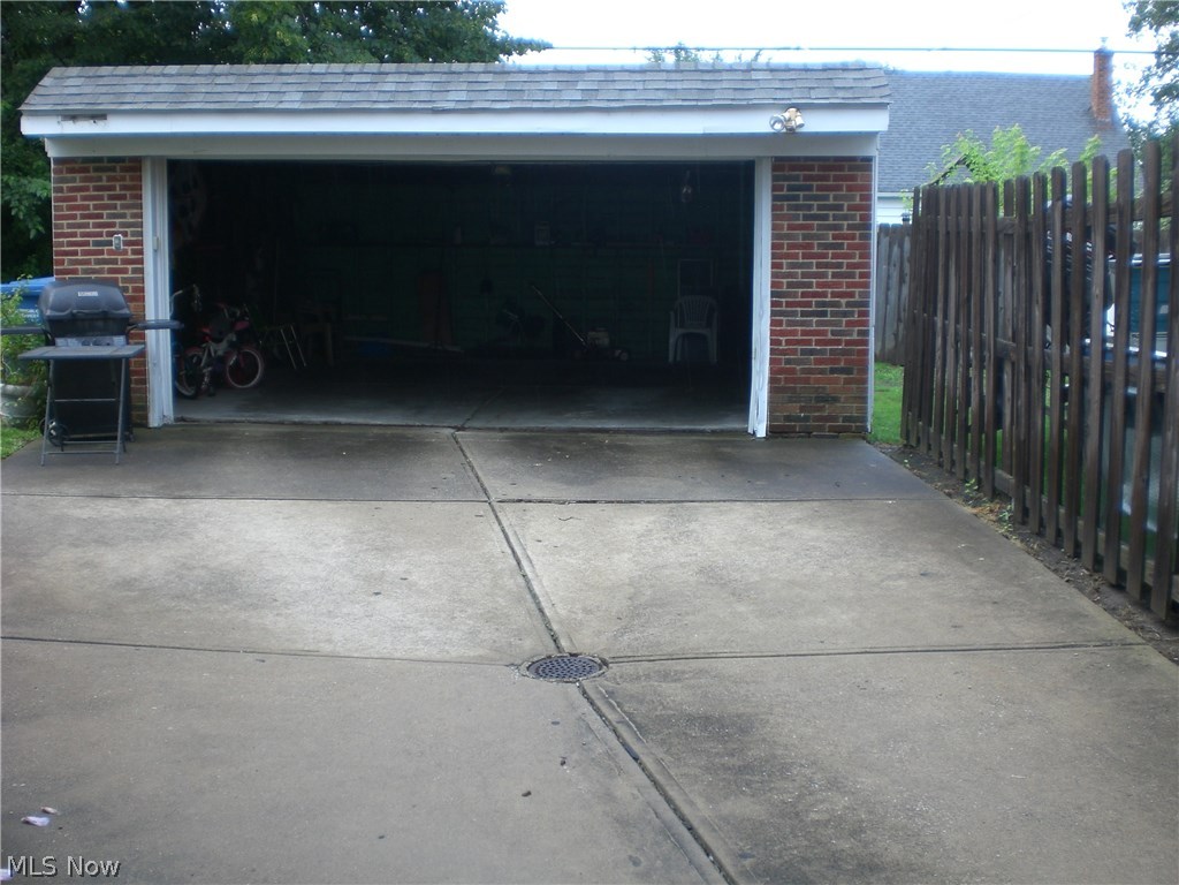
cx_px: 590
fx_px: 1294
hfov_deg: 49.0
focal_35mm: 38
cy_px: 442
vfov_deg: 37.7
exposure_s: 1/80
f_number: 3.1
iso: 50
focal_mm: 6.3
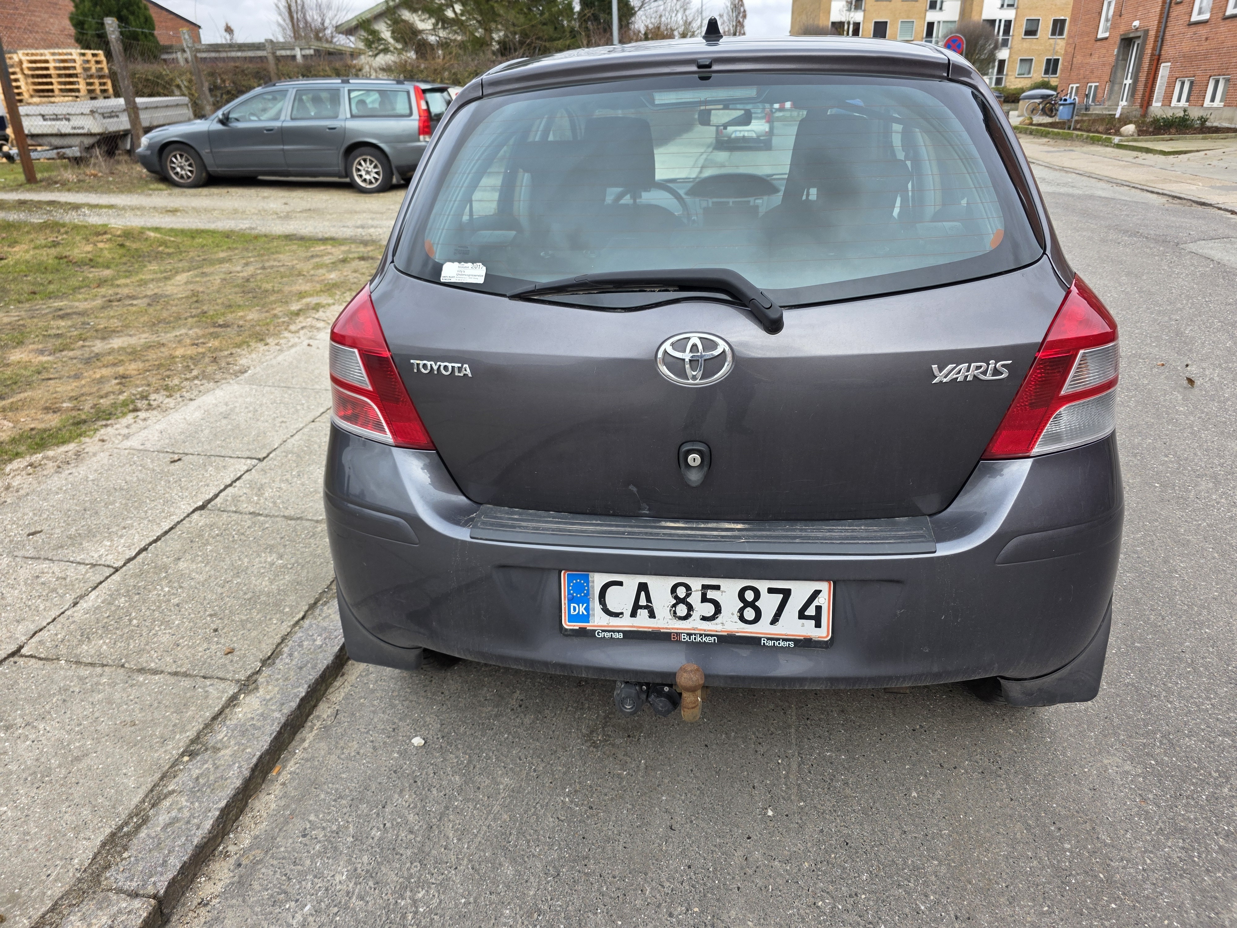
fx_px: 822
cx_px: 618
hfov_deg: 73.9
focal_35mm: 23
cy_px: 464
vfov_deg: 58.9
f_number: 1.7
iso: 50
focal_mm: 6.3
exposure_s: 1/359
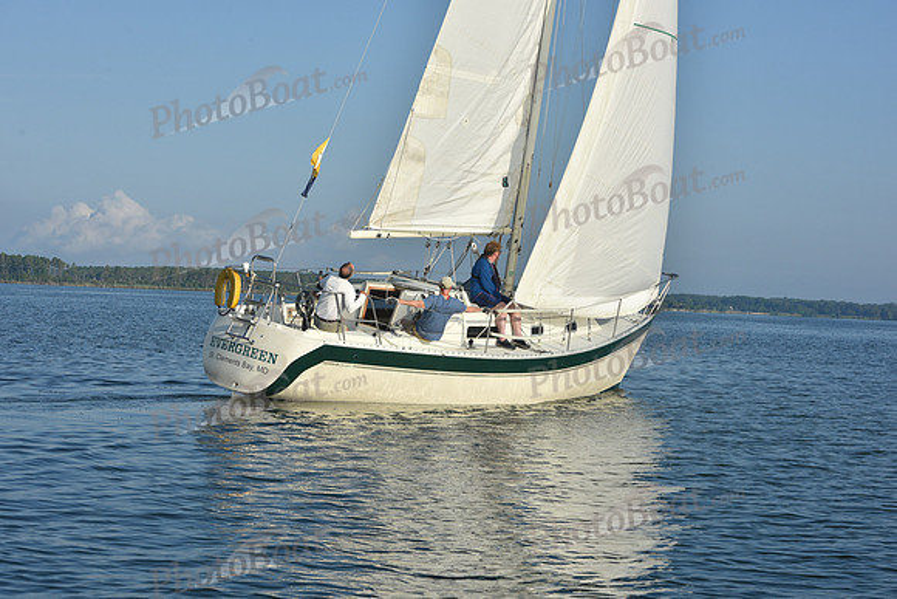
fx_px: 1744
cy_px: 300
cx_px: 448
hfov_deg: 28.8
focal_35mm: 70
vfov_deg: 19.5
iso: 320
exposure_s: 1/800
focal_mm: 70
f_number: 11
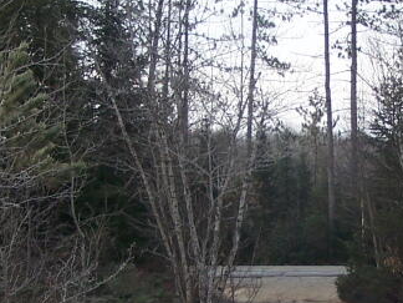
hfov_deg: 16.3
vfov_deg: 12.3
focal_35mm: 120
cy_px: 187
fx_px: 1397
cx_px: 317
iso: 80
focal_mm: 6.3
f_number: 2.8
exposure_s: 1/320
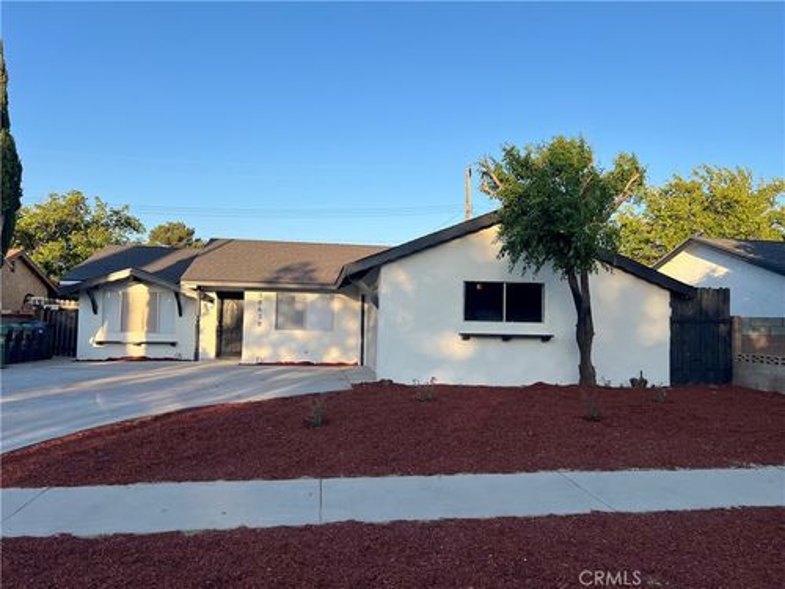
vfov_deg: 53.1
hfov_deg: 67.3
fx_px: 590
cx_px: 392
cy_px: 294
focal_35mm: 26
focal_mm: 5.7
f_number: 1.5
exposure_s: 1/1645
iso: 50
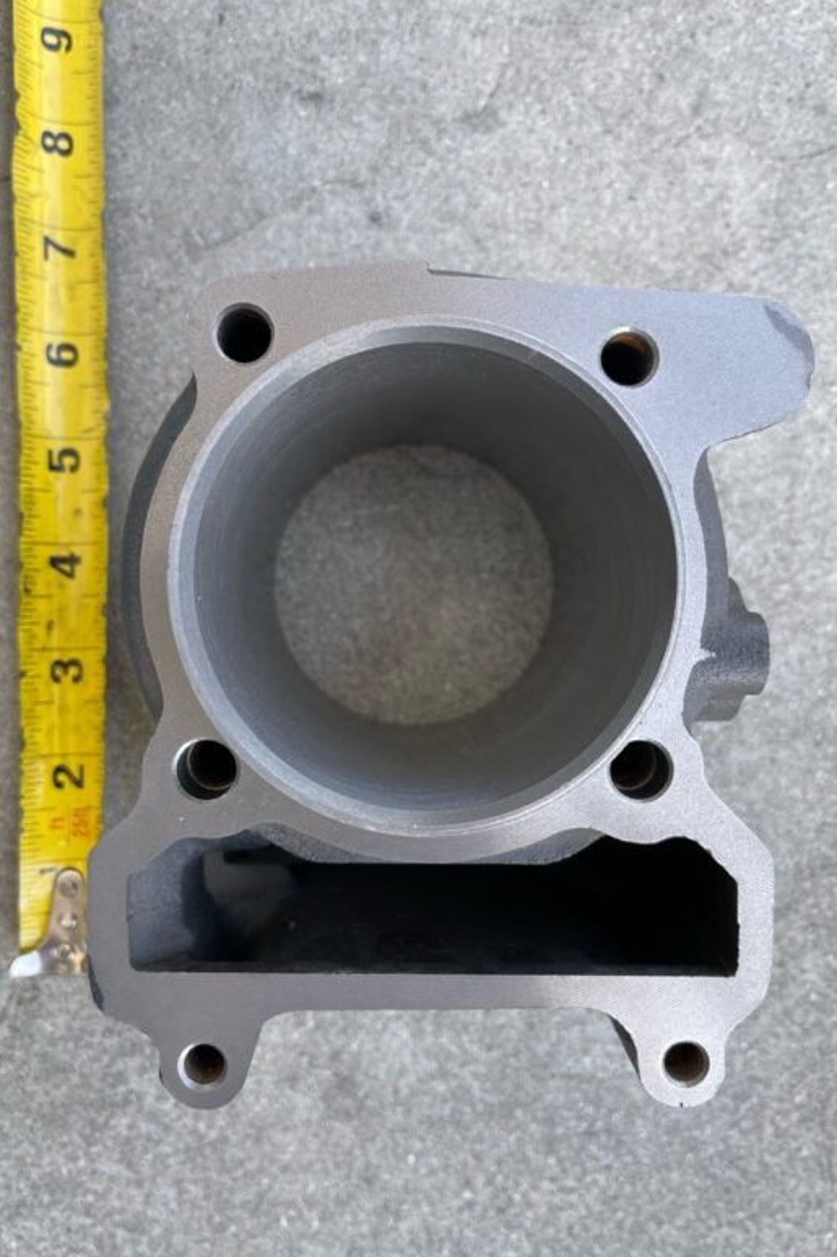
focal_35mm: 28
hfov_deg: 46.4
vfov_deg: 65.5
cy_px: 620
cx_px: 403
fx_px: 977
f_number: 1.6
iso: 32
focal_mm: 5.1
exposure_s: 1/121
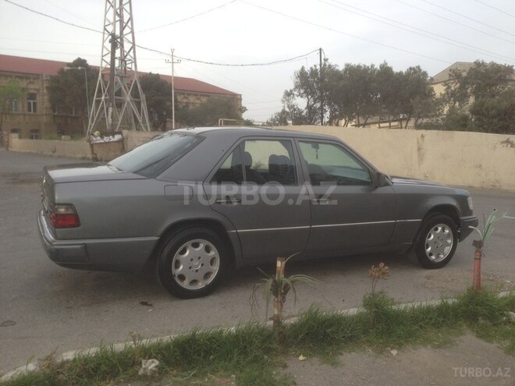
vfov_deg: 42.9
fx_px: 491
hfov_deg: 55.4
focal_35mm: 33
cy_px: 193
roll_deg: -1.8
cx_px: 258
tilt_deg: -7.8
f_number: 2.4
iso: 50
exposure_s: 1/251
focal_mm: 4.12
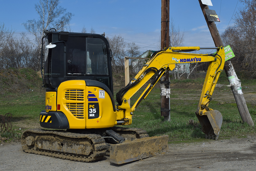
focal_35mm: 46
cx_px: 128
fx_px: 331
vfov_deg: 28.9
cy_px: 86
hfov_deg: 42.3
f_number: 6.3
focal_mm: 31
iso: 100
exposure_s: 1/800
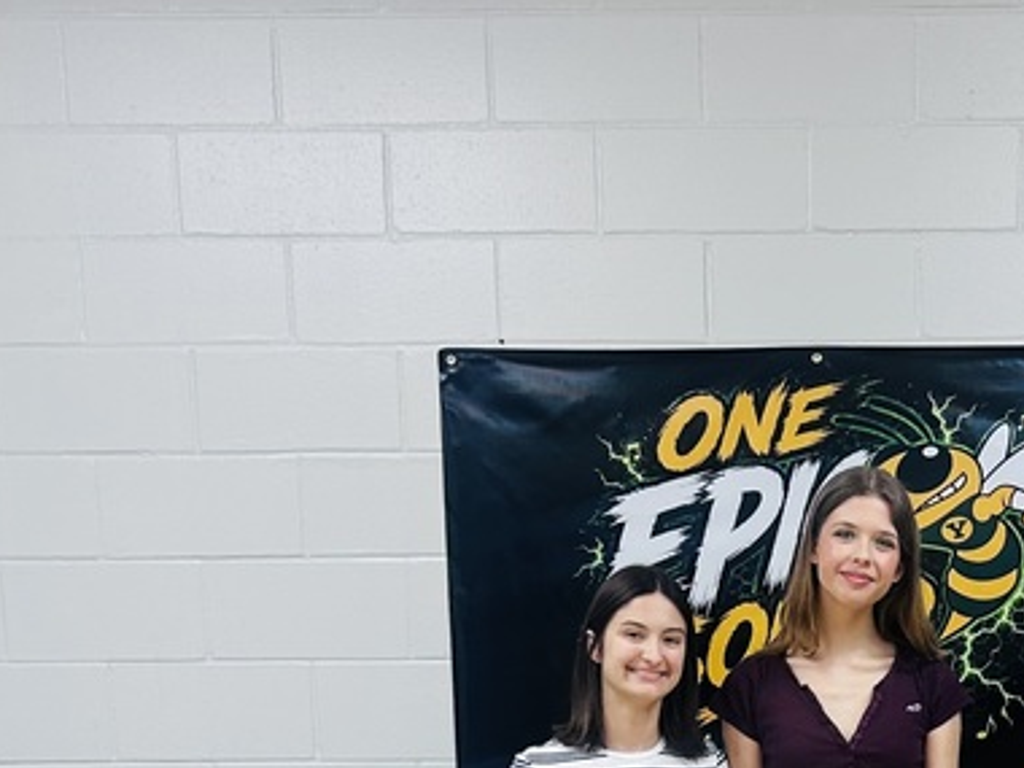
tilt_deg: -9.5
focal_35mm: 70
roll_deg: +0.6
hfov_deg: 27.1
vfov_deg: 19.6
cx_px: 849
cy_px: 962
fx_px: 2071
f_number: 1.5
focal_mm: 5.7
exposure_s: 1/120
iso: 100
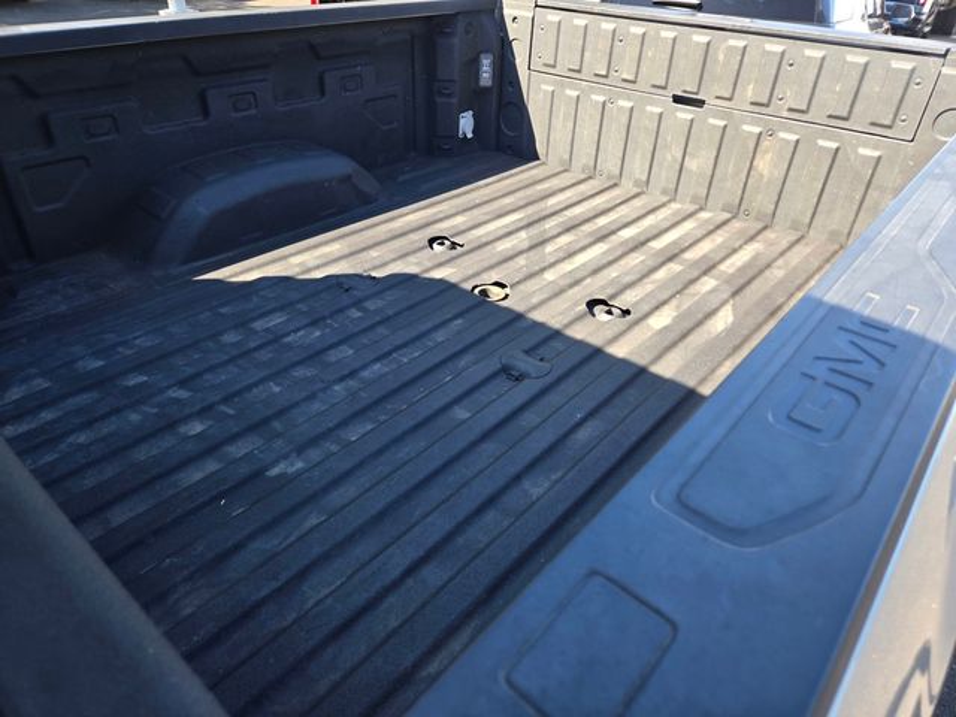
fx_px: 635
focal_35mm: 23
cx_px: 478
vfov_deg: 58.9
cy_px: 358
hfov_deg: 73.9
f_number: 1.8
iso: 32
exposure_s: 1/180
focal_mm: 5.4
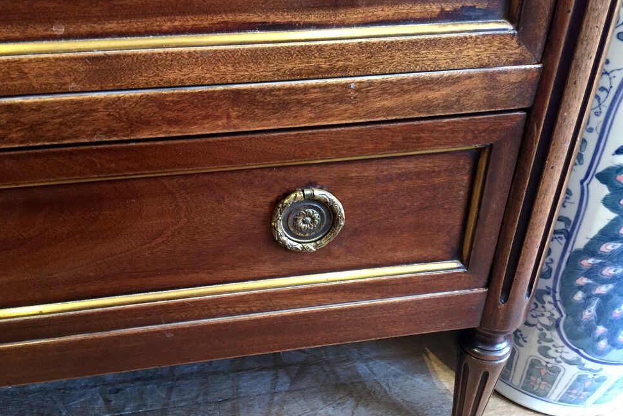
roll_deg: +1.1
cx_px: 312
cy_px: 228
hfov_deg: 60.3
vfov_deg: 42.3
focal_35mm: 31
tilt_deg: -33.5
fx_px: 537
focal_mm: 4.15
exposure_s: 1/33
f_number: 2.2
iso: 250
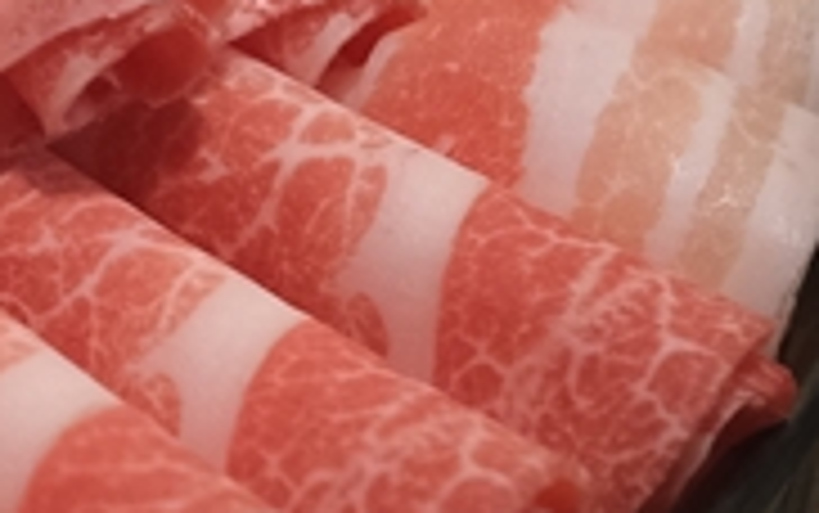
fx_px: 3931
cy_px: -202
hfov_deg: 11.0
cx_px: -711
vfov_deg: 7.4
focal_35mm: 176
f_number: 2.8
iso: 2000
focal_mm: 23
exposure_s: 1/480
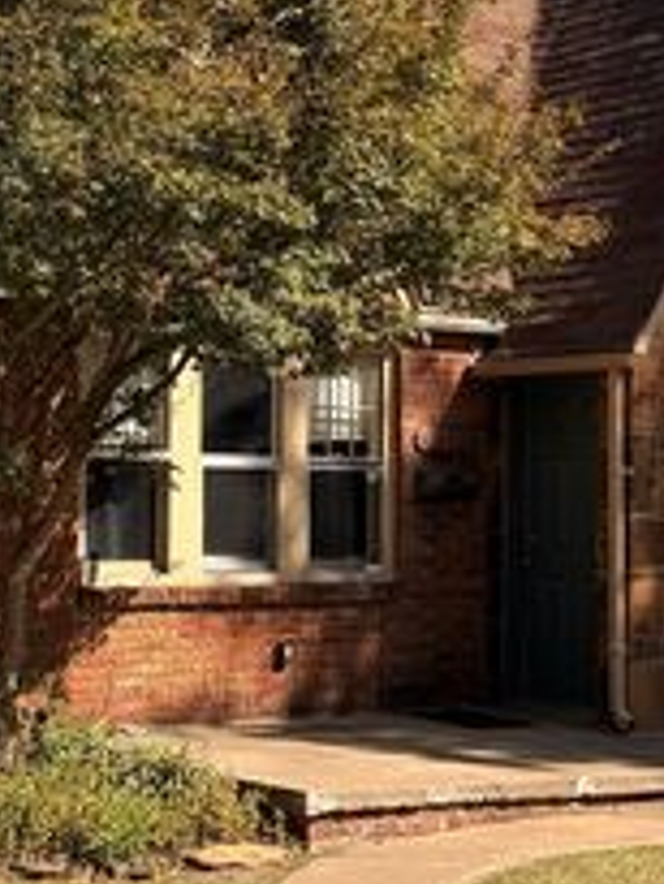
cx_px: 263
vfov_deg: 25.0
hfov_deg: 18.9
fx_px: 1993
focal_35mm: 78
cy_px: 420
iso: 80
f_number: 1.78
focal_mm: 6.76
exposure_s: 1/3759
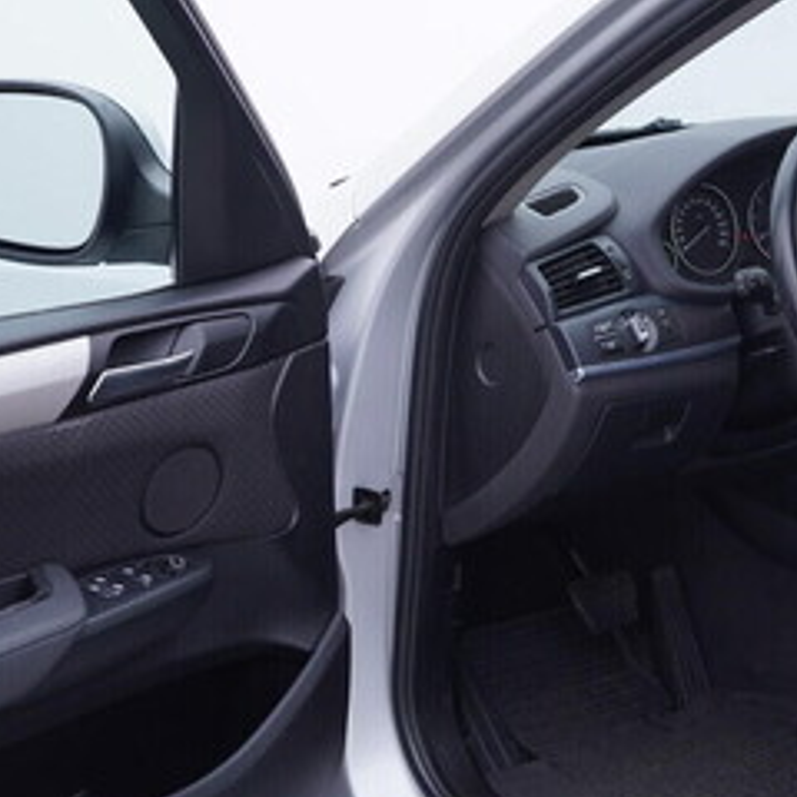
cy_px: 394
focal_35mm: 70
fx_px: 1823
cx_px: 568
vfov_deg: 24.7
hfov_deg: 24.5
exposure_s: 1/50
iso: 125
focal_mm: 24
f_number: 3.2
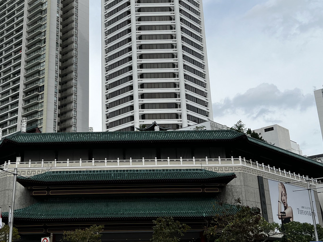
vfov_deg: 31.5
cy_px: 108
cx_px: 113
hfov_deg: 40.8
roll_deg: +1.4
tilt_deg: +19.8
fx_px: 429
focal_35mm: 46
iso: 50
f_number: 1.5
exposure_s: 1/5076
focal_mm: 5.7
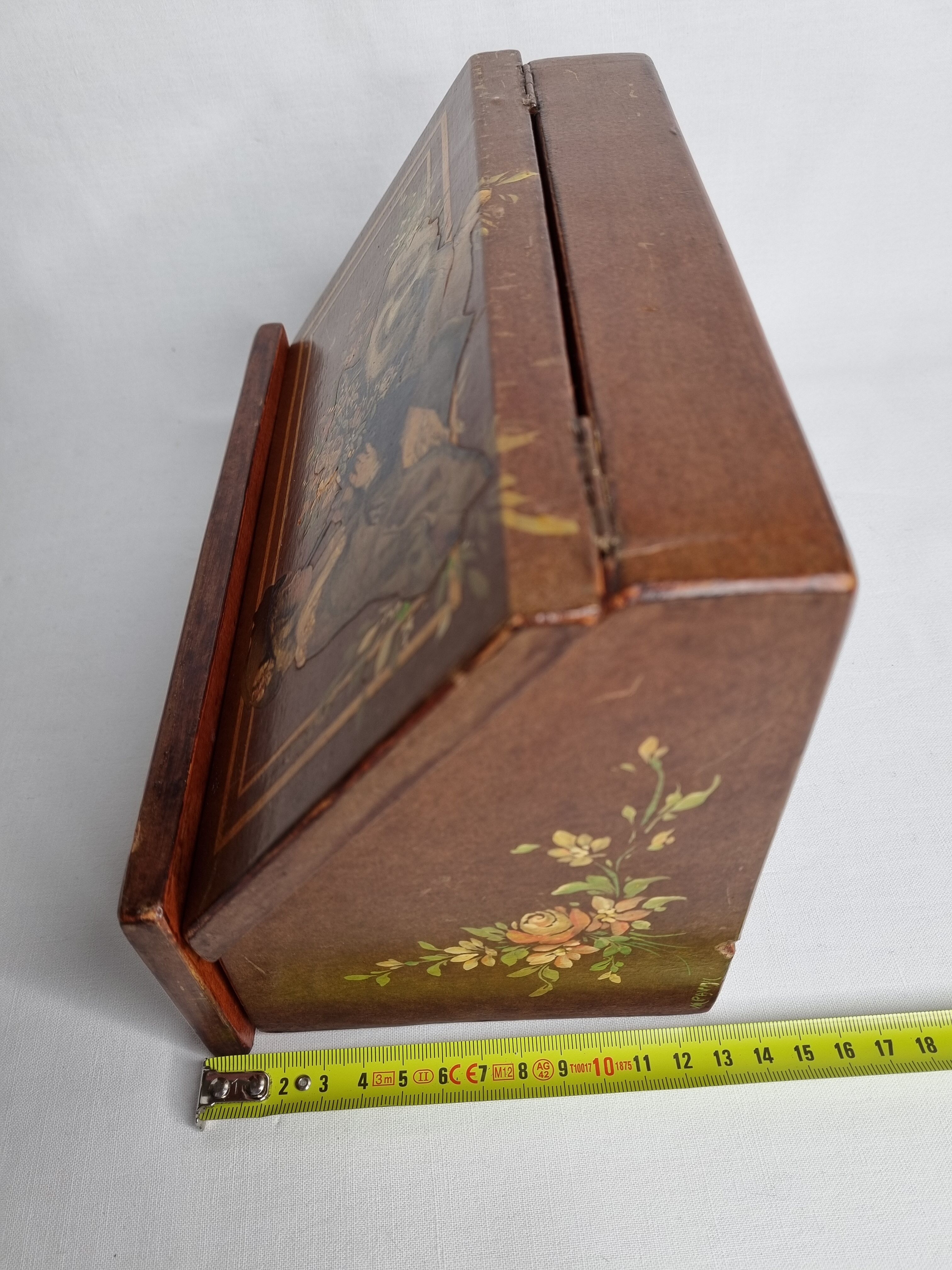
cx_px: 476
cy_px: 635
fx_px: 953
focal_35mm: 26
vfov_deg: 67.3
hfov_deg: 53.1
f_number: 1.8
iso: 50
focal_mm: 5.4
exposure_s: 1/100
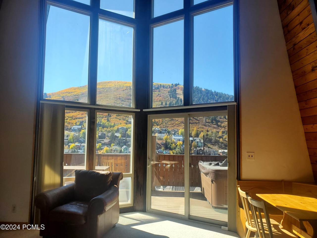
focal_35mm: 26
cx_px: 158
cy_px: 119
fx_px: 238
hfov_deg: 67.3
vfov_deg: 53.1
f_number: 2.4
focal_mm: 4.3
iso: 50
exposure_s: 1/556
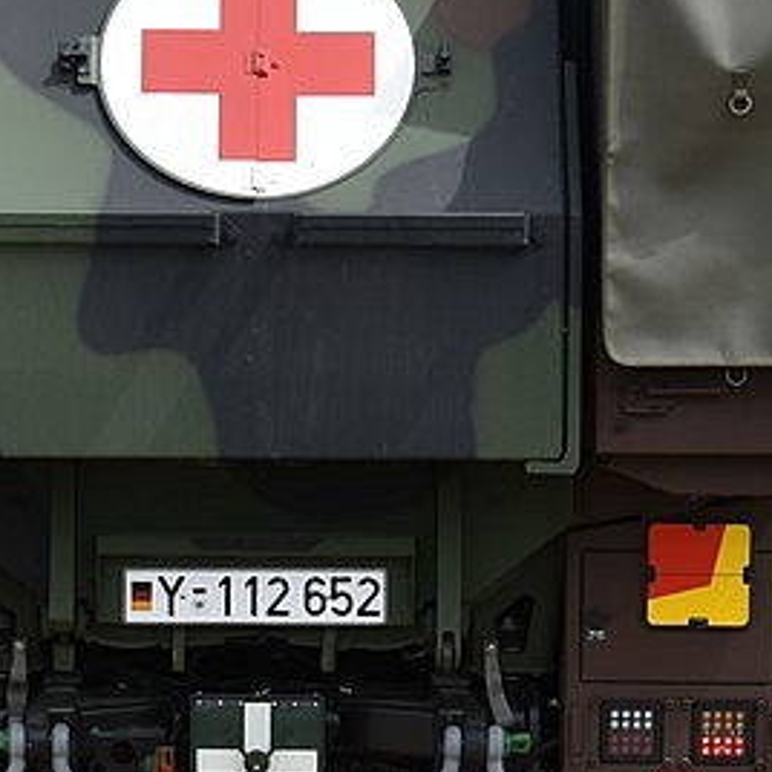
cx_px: 230
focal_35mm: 177
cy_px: 340
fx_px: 4466
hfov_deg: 9.9
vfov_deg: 9.9
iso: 200
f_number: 9
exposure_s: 1/320
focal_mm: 62
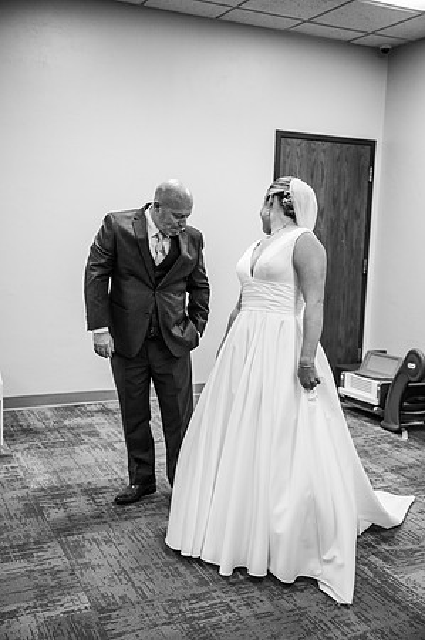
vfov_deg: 50.7
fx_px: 674
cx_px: 212
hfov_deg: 35.0
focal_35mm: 38
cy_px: 320
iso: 2000
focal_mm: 38
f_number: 3.2
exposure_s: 1/320
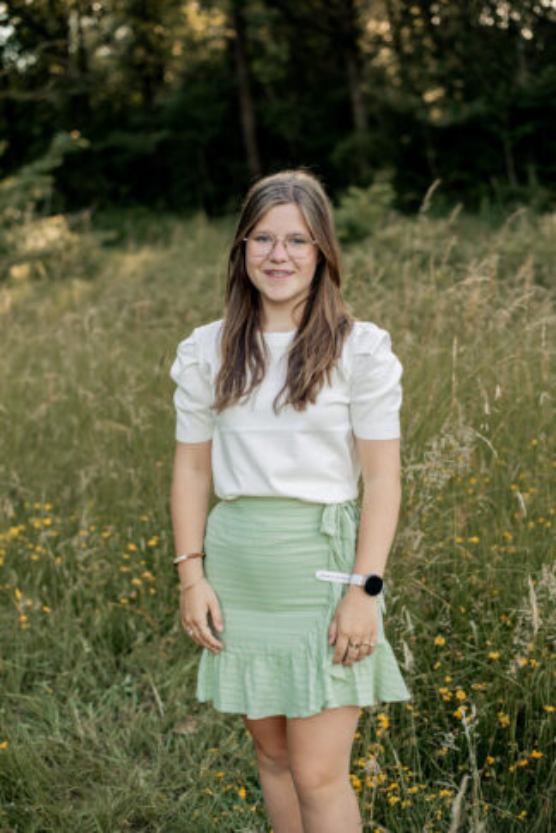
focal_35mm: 50
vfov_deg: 39.6
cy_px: 416
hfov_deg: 27.0
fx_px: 1157
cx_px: 278
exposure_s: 1/640
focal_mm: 50
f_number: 2.5
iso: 250
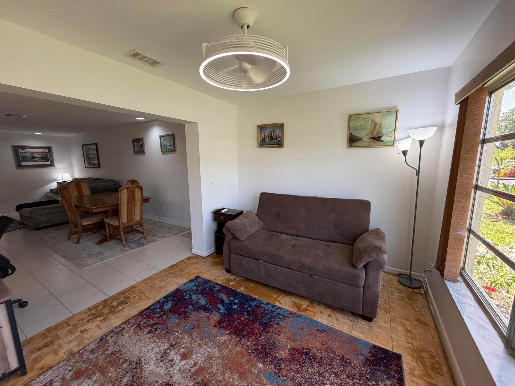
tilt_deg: -9.2
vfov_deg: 85.7
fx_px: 208
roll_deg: +1.4
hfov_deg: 102.1
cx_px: 258
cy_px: 193
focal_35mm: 14
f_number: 2.2
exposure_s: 1/120
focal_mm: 2.22
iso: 250
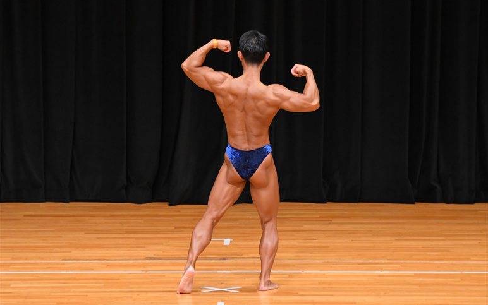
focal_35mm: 276
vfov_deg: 4.8
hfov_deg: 7.6
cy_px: 158
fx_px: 3672
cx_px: 244
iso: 4000
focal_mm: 180
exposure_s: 1/400
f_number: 5.6
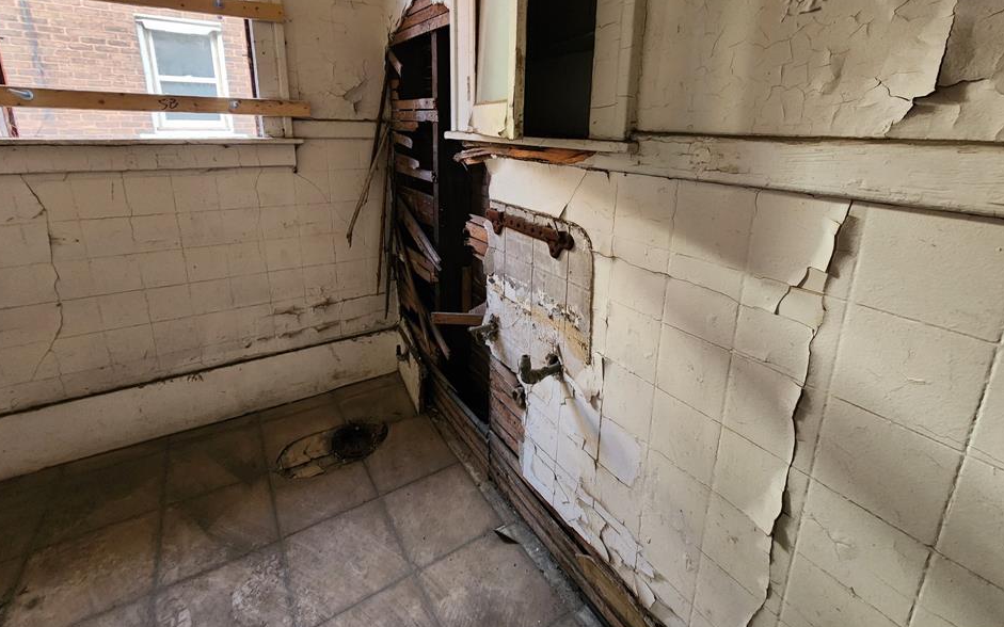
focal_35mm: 15
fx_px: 410
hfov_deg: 101.5
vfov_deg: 73.8
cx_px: 498
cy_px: 245
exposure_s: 1/60
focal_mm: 2.2
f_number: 2.2
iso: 400
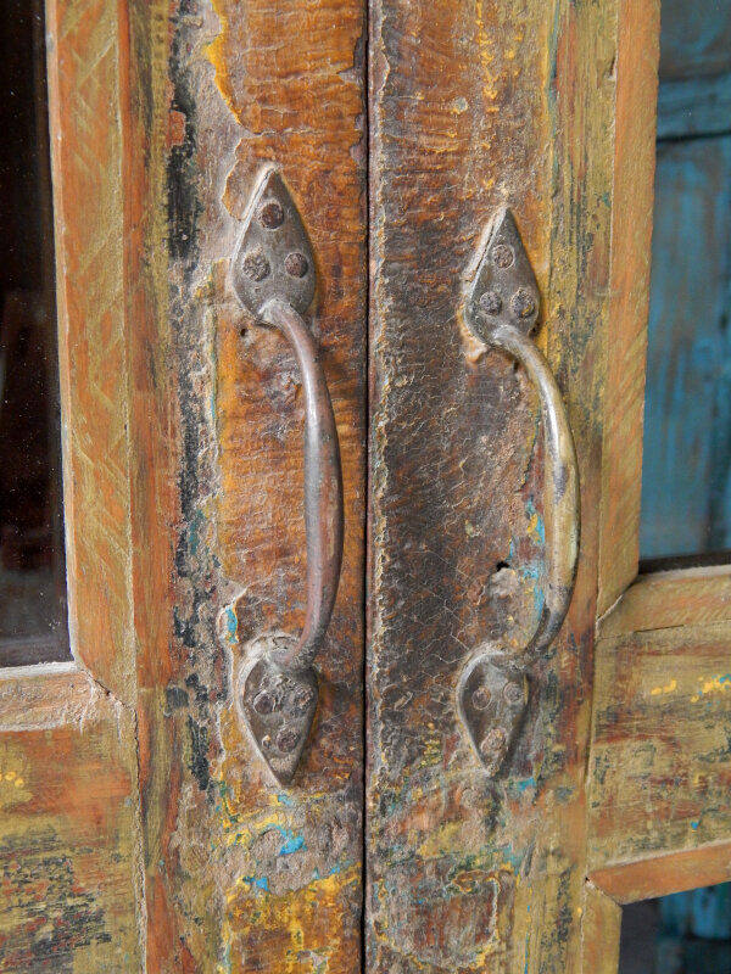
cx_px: 366
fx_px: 1380
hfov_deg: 29.7
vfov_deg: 38.9
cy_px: 487
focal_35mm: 49
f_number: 3.7
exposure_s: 1/15
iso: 400
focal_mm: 8.6
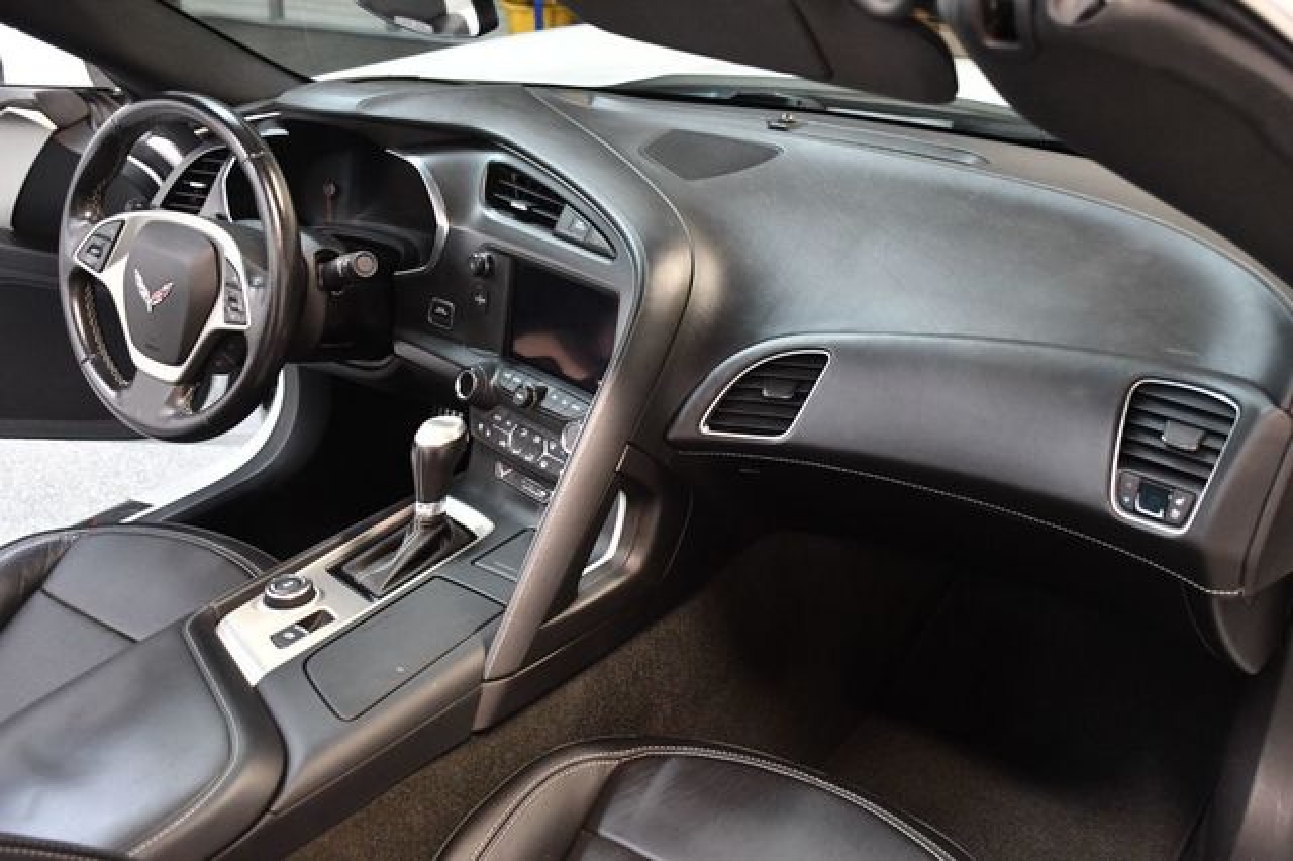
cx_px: 646
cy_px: 430
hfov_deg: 53.2
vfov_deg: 36.8
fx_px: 1292
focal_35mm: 36
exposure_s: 1/60
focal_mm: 24
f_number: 3.8
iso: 4000
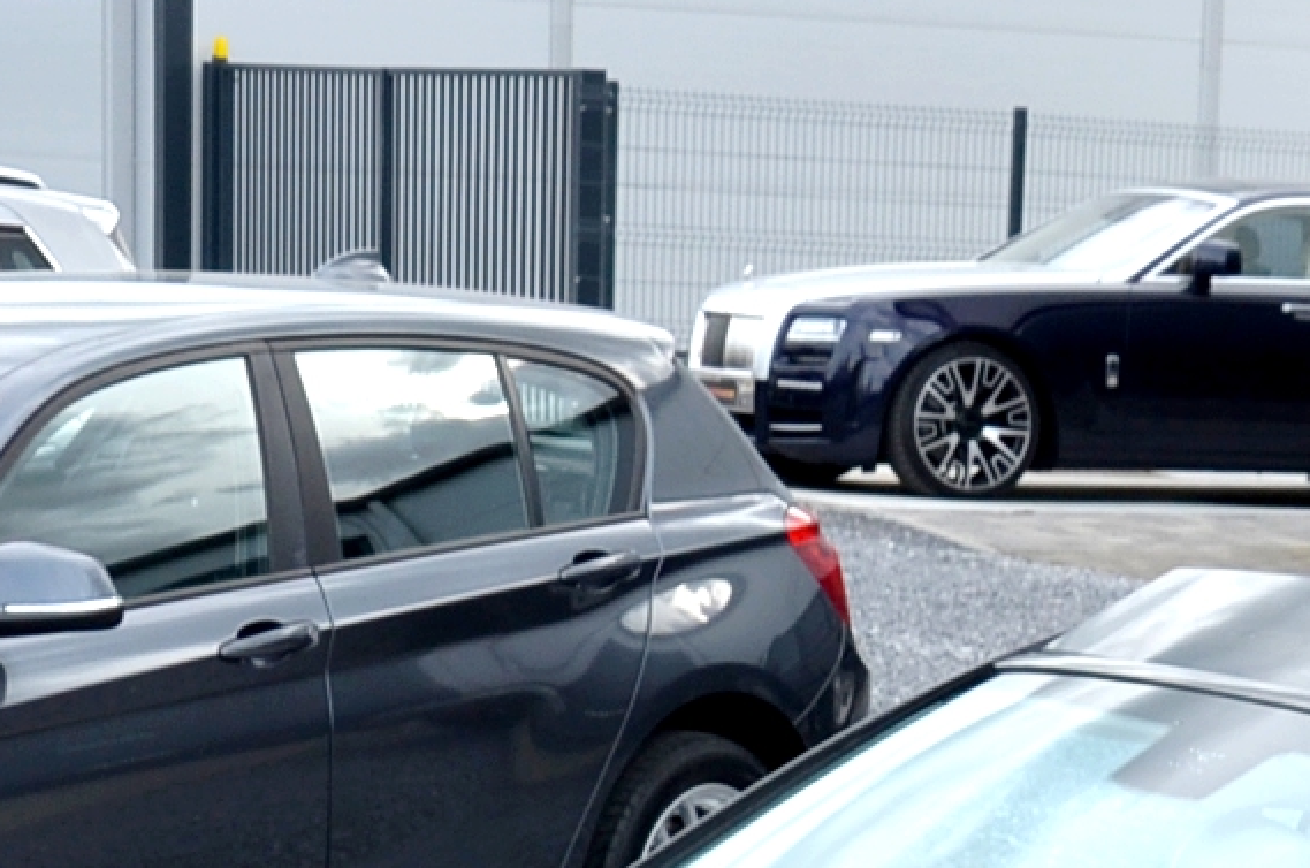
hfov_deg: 14.2
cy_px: 1499
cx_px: 1301
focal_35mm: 143
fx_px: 5193
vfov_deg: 9.2
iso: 200
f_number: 7.1
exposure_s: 1/200
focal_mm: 22
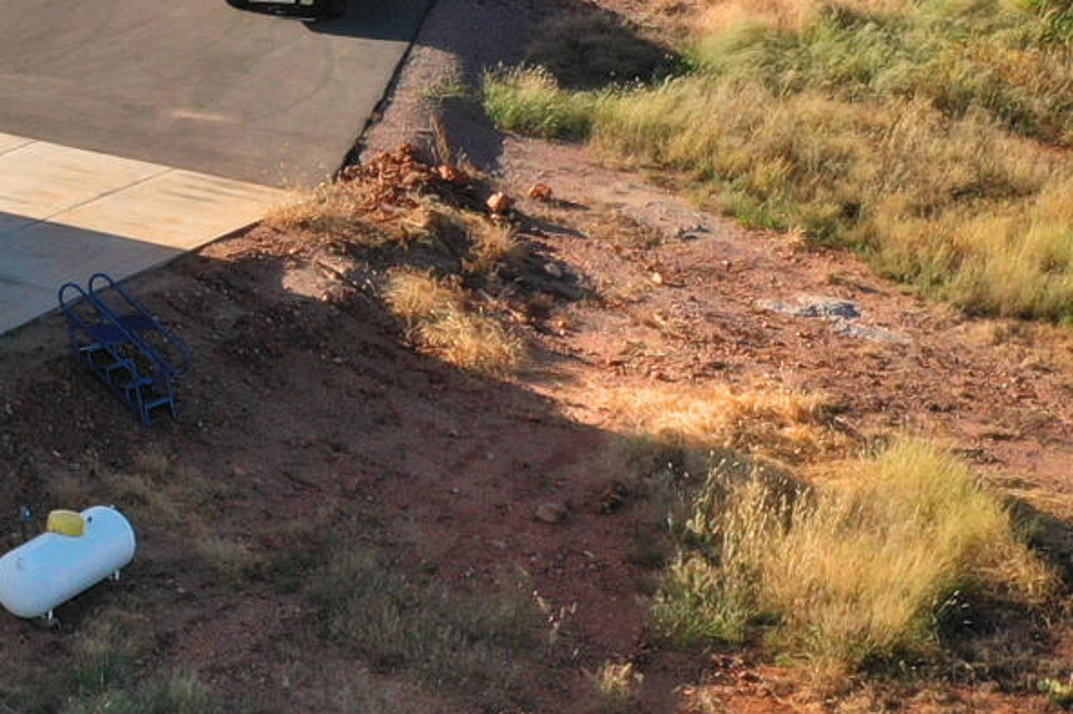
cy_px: 315
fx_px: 4230
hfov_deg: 13.8
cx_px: -362
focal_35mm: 142
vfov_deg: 9.6
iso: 100
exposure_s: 1/320
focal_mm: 10.26
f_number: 7.1
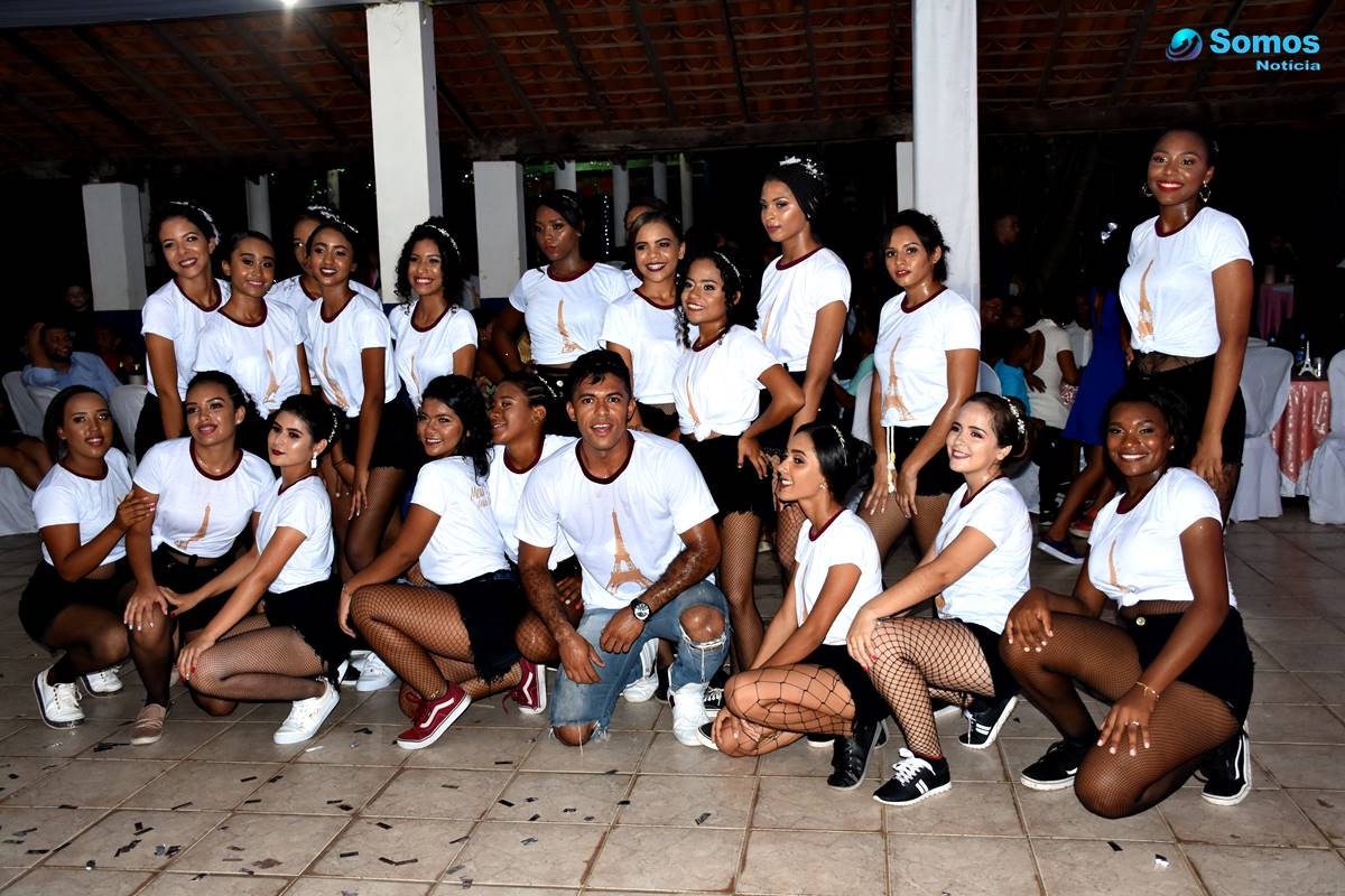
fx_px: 1289
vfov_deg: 38.4
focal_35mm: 34
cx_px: 672
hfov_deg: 55.1
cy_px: 448
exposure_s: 1/100
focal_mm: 23
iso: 800
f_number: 3.8
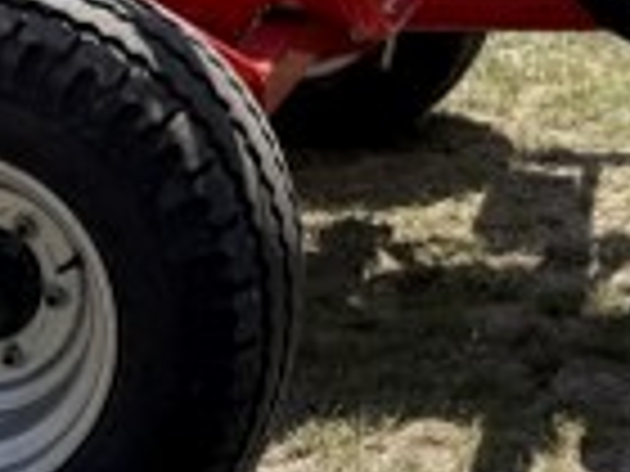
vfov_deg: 10.0
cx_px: 522
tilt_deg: -5.3
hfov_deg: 14.3
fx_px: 2493
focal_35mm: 137
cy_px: -481
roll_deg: +1.3
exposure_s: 1/4405
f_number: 1.78
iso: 80
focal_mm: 6.76
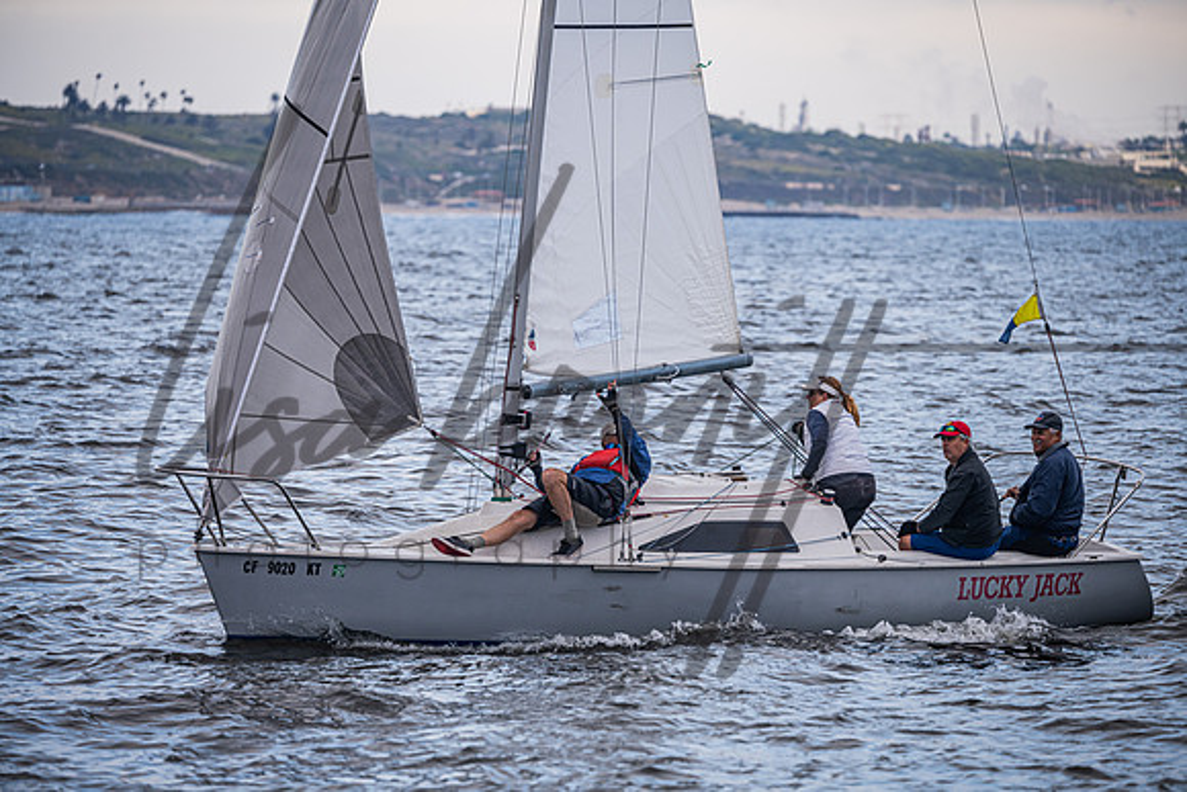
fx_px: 8904
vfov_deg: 5.1
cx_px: 594
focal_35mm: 270
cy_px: 396
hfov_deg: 7.6
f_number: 5.6
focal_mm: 270
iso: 400
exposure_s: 1/800
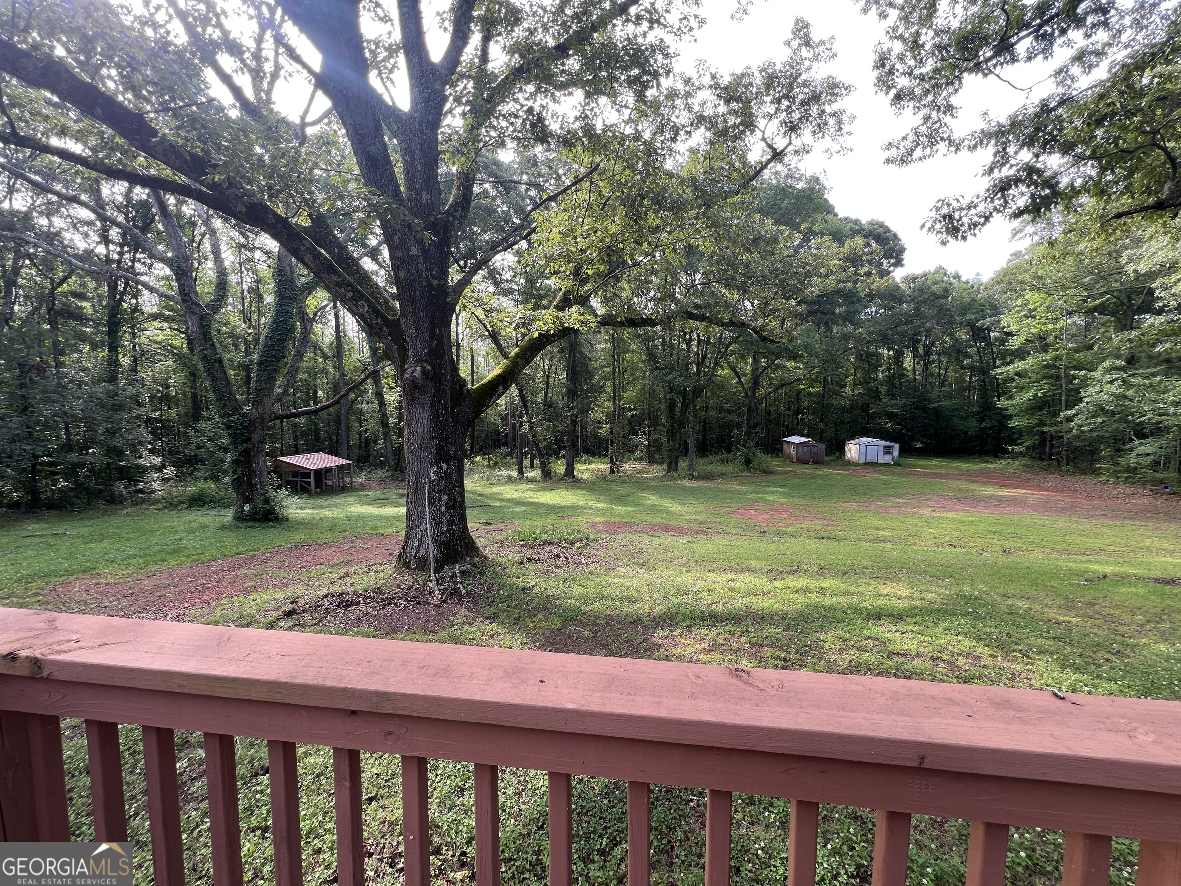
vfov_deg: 89.9
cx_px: 590
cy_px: 443
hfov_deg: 106.2
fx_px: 444
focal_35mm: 13
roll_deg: -0.1
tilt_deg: -4.7
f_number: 1.8
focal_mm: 1.57
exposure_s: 1/99
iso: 40
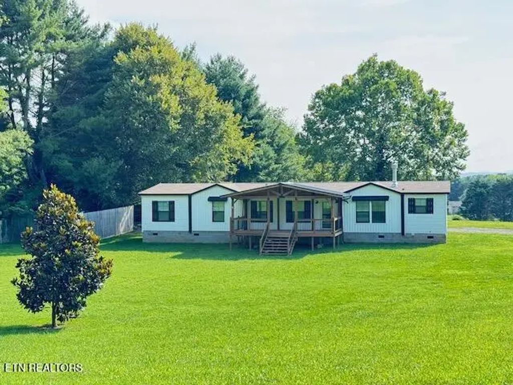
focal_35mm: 48
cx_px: 256
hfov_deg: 39.7
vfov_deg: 30.3
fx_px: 711
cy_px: 192
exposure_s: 1/470
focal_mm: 6.76
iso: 64
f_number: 1.78
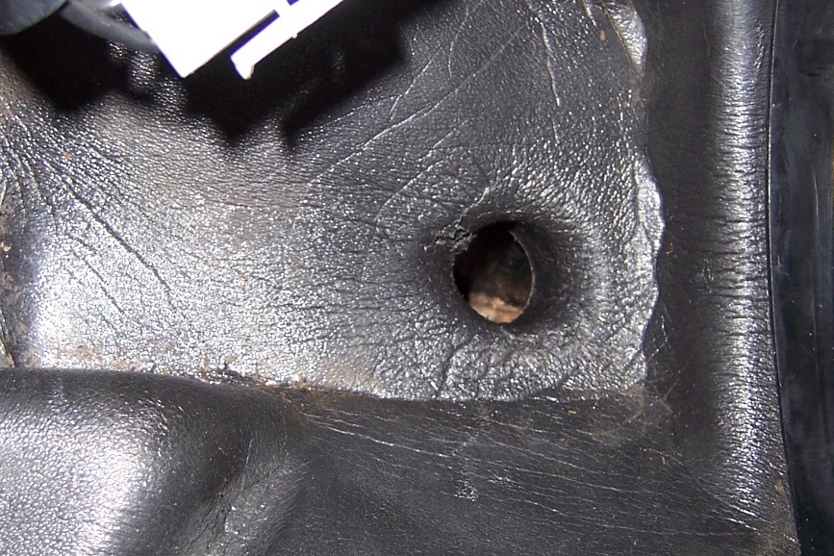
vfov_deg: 20.3
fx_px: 1552
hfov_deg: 30.1
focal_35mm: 67
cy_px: 332
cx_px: 389
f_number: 2.8
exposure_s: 1/60
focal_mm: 6.2
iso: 80
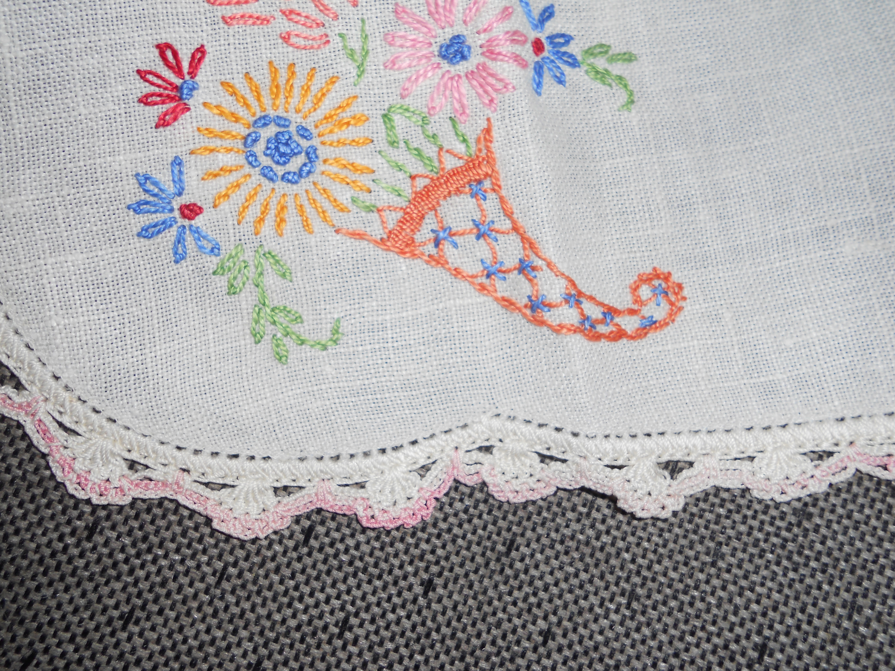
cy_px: 336
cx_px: 448
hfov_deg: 56.8
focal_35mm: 32
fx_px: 827
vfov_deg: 44.2
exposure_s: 1/25
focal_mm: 5.8
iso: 80
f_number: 8.8
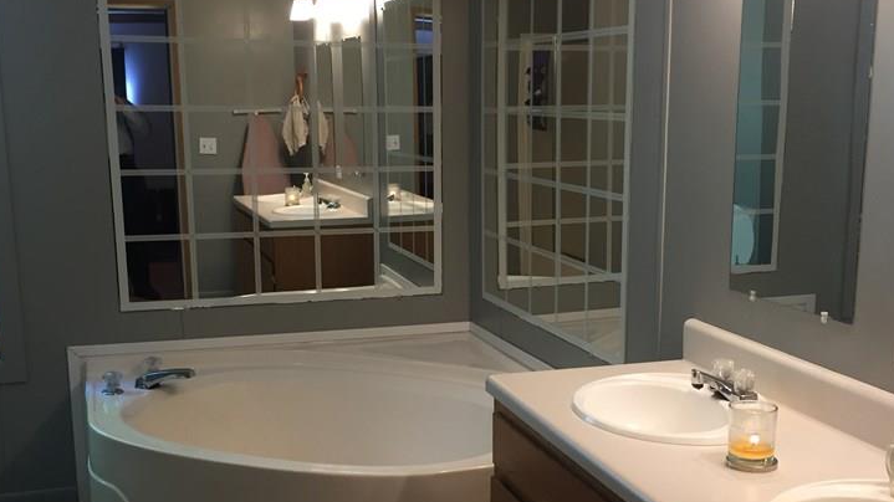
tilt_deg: -12.5
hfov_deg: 45.4
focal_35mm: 45
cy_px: 342
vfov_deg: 26.3
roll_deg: -0.5
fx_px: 1066
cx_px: 482
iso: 64
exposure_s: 1/30
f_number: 2.2
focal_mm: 4.15
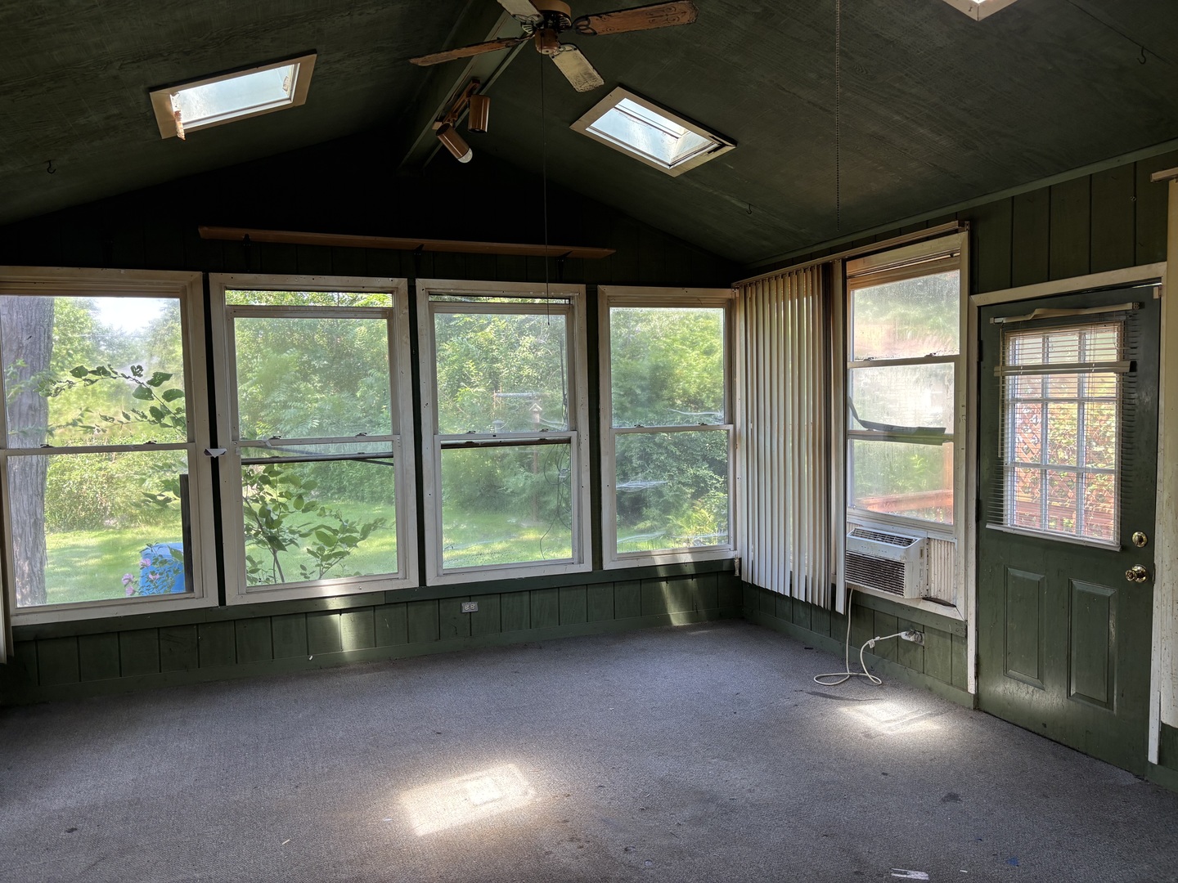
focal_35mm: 26
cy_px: 442
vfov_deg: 53.1
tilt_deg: -3.7
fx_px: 885
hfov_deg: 67.3
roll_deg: +1.5
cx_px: 589
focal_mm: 5.96
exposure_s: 1/120
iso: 80
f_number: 1.6
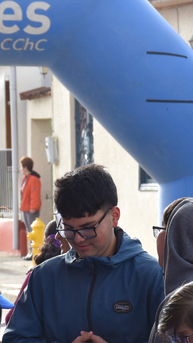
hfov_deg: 3.6
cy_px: 295
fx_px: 3076
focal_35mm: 338
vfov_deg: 6.4
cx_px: 105
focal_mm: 66
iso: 320
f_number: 8
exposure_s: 1/250
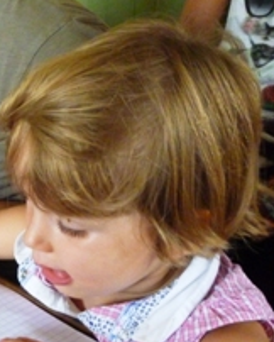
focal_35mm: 54
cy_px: 166
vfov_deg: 34.7
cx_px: -63
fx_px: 547
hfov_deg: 25.1
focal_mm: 4.5
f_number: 3.1
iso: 800
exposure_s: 1/40
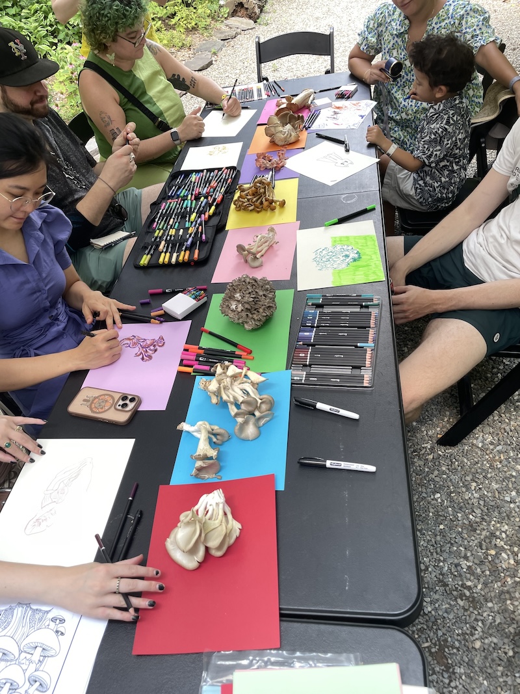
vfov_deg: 67.3
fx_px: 521
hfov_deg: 53.1
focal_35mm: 26
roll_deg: +13.8
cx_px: 260
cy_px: 347
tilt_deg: -40.8
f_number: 1.6
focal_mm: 4.2
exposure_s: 1/121
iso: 32
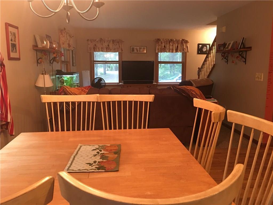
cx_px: 136
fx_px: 229
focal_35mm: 29
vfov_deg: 48.2
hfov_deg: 61.7
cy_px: 102
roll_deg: -0.5
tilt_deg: -9.2
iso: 100
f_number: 2.2
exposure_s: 1/10
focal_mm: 4.15
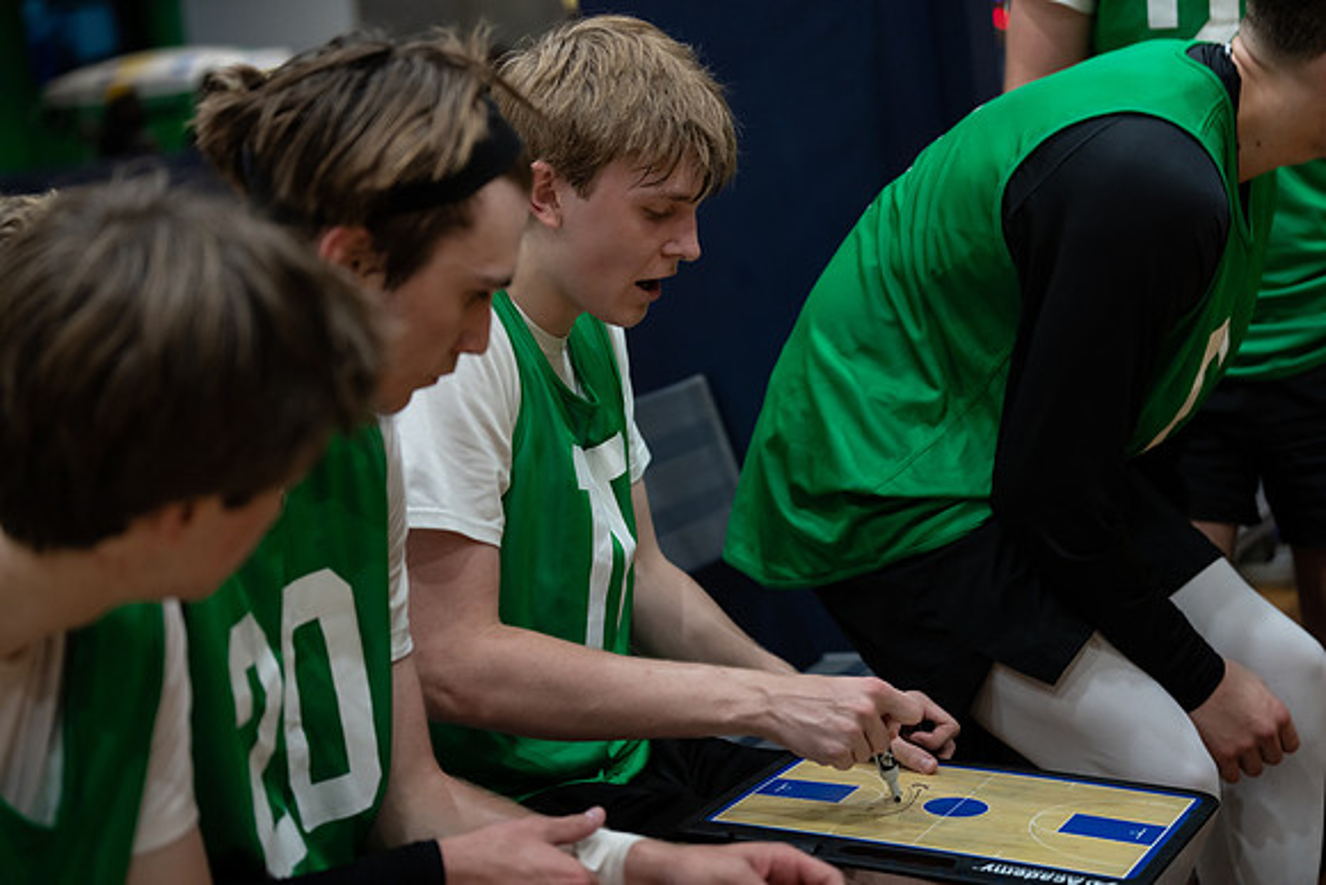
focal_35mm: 70
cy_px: 442
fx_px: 2579
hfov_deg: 28.8
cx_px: 663
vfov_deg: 19.5
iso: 1250
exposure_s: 1/320
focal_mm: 70
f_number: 2.8
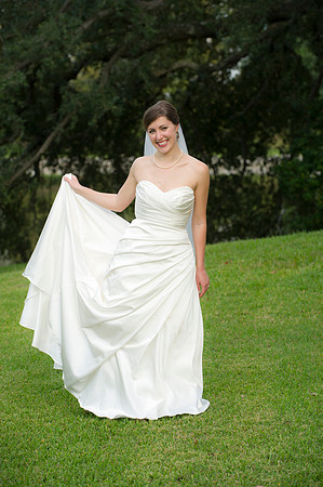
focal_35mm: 125
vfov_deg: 16.4
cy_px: 244
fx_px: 1686
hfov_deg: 10.9
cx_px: 162
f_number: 4.5
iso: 320
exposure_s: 1/250
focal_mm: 125
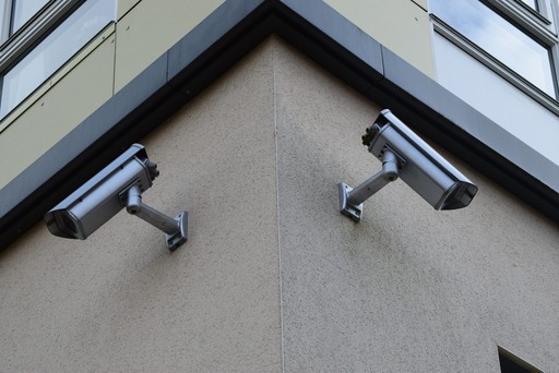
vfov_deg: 12.7
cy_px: 186
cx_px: 280
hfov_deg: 18.9
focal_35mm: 108
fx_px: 1678
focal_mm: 72
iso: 400
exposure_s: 1/400
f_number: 11
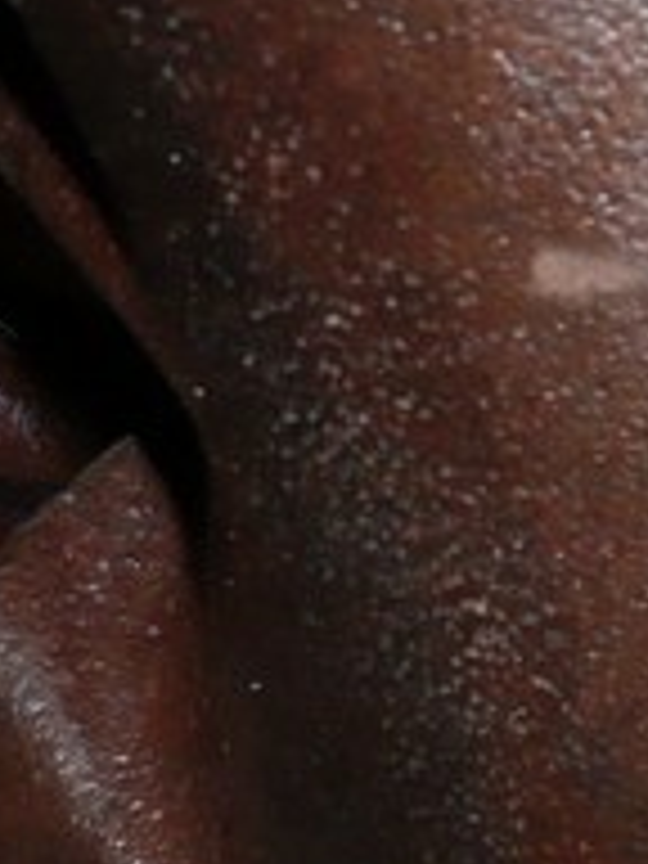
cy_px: 320
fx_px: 3644
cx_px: 1674
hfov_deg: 8.9
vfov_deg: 13.5
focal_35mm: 146
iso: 100
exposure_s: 1/30
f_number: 2.8
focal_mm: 5.8
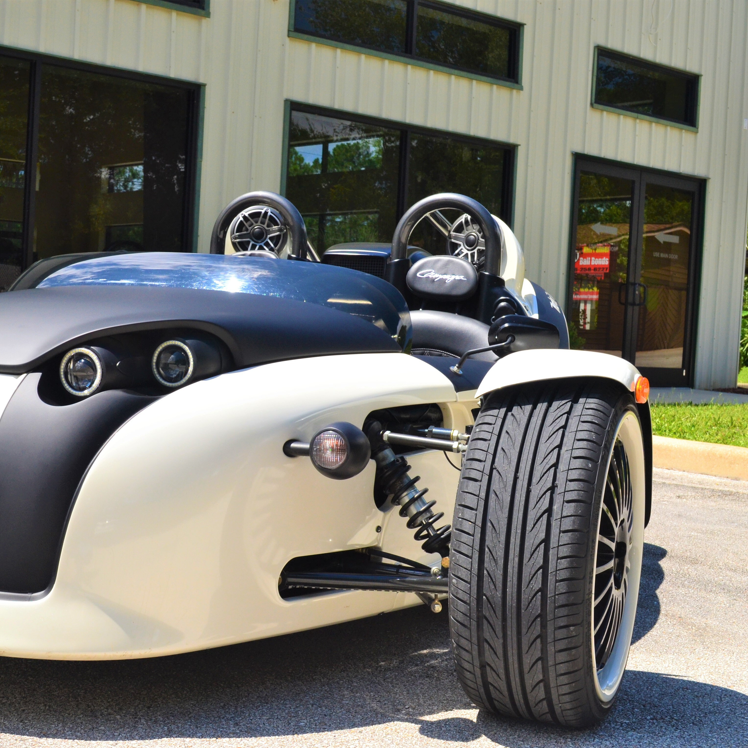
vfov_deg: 34.0
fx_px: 1222
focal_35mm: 50
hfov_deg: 33.4
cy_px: 375
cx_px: 200
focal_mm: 26
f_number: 10
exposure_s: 1/320
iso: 400
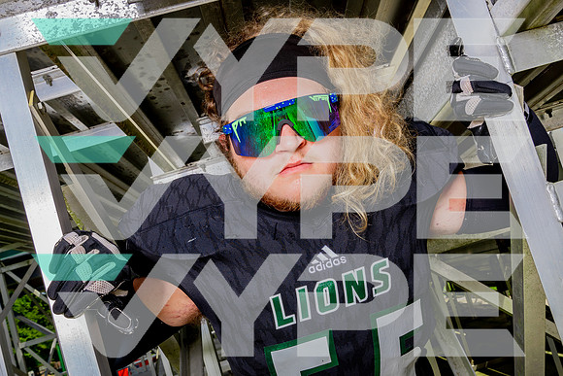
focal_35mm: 33
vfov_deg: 39.3
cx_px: 292
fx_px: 521
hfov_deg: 56.8
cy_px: 243
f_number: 11
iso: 200
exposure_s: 1/250
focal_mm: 24
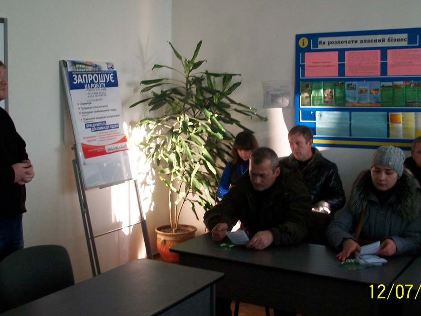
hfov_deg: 41.2
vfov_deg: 31.4
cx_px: 203
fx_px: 560
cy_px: 126
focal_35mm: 46
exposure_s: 1/100
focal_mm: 5.7
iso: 80
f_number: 2.8
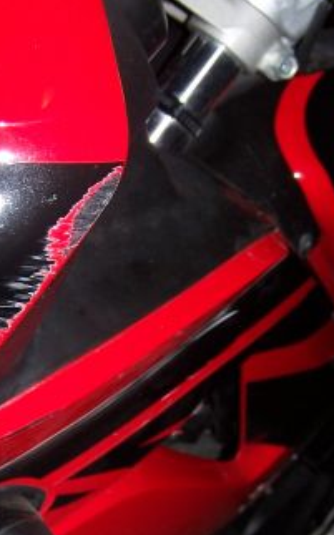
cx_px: 96
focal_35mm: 75
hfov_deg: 17.3
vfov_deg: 27.4
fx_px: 1093
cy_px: 349
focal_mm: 6.3
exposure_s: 1/60
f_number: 2.8
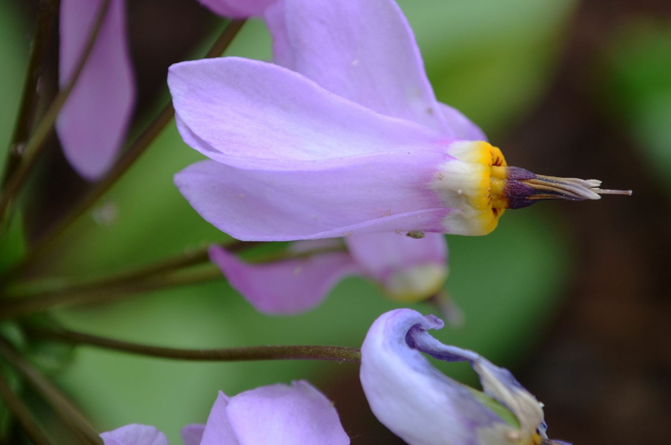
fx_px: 2152
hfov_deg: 17.7
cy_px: 176
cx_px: 381
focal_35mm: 116
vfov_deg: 11.8
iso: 400
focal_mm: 55
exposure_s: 1/200
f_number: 5.6
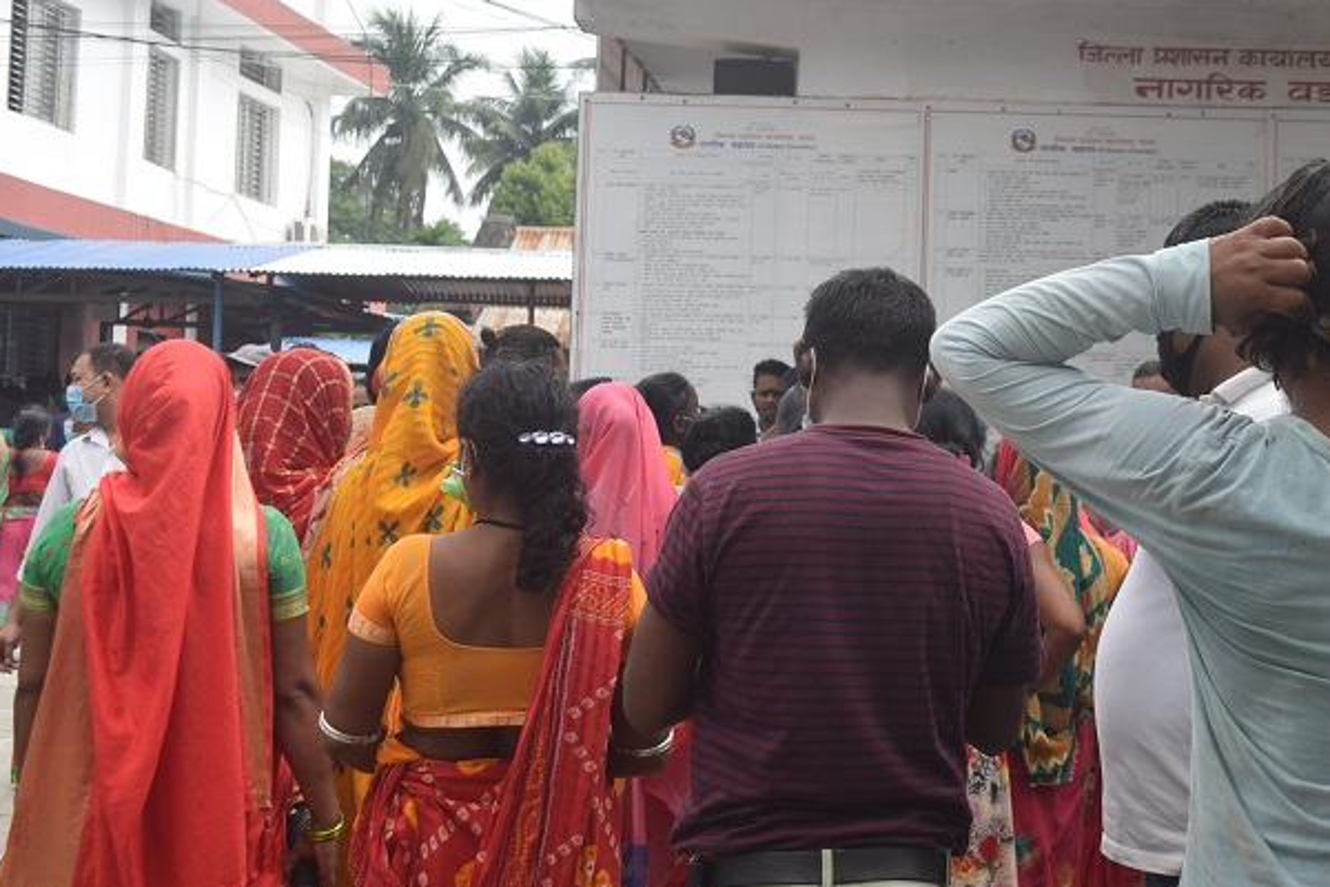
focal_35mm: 65
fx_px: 2401
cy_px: 312
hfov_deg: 30.3
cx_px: 1048
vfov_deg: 20.9
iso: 100
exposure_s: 1/200
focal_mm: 26
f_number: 7.1
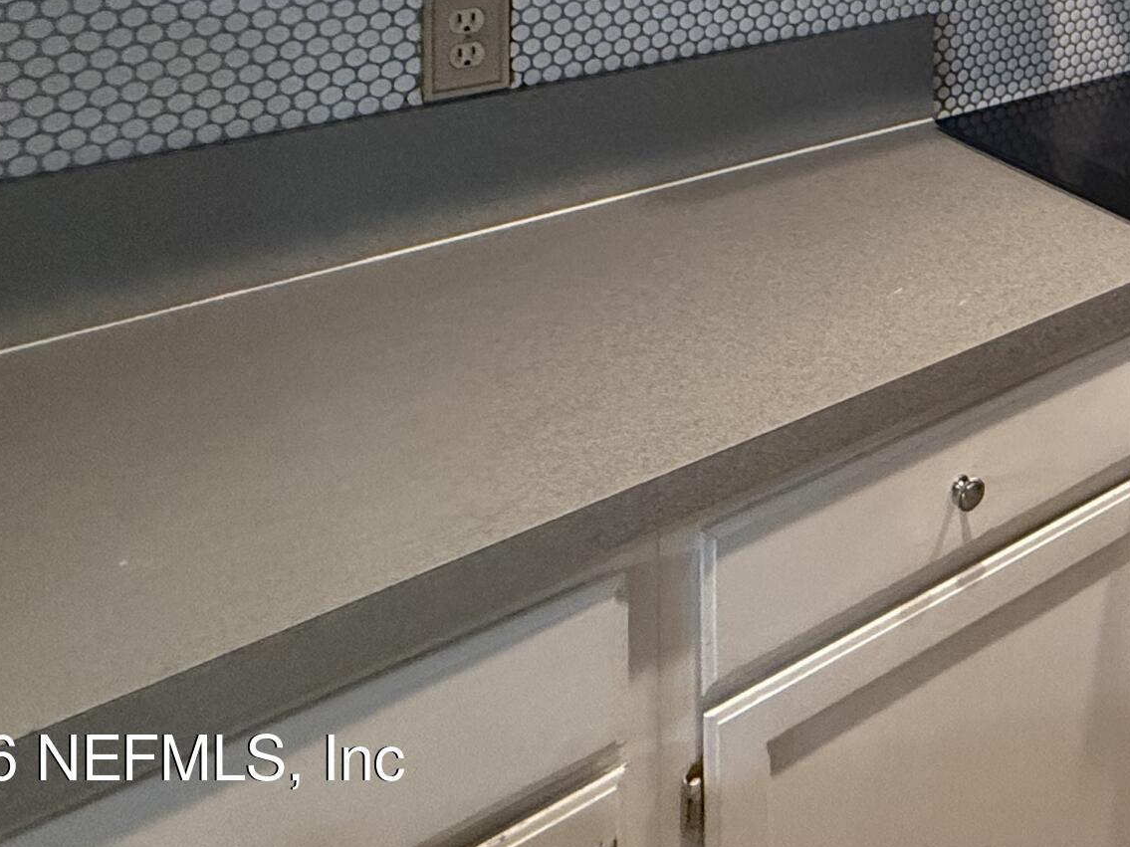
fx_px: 1208
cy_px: -259
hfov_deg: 38.6
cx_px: 1320
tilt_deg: +0.1
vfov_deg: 30.4
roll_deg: +0.5
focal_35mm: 37
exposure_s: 1/60
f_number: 2.2
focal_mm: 2.22
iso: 400
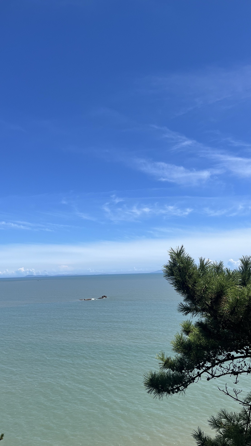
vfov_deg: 66.1
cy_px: 228
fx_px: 343
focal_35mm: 29
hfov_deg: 40.2
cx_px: 134
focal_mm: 5.1
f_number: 1.6
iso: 50
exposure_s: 1/4854
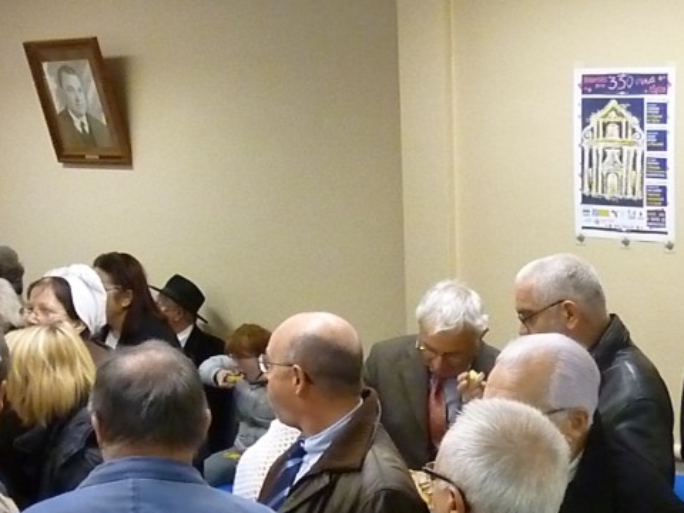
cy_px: 346
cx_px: 507
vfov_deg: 19.6
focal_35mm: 75
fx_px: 1482
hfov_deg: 25.7
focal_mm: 8
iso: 1600
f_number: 3.9
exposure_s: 1/60
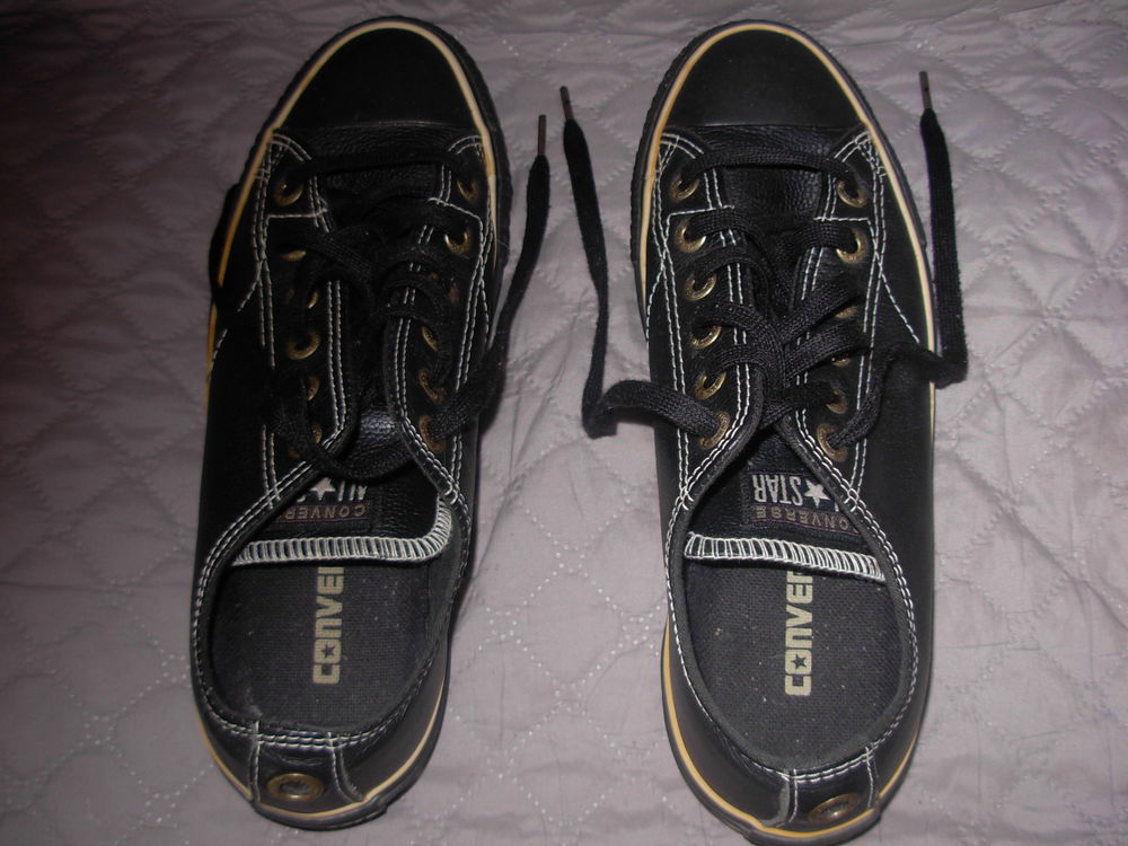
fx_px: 1238
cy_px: 423
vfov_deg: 37.7
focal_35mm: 38
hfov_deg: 49.0
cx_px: 564
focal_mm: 6.3
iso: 79
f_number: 2.9
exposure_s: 1/22.6
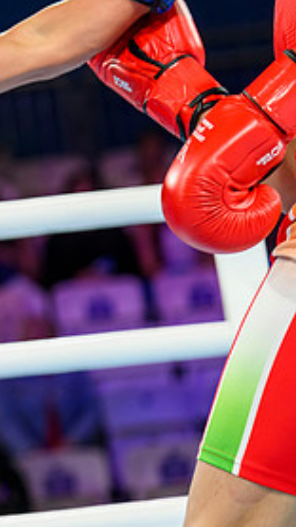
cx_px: -355
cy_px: 126
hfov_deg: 4.9
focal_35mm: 244
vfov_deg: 8.8
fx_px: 3411
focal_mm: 94
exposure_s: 1/1600
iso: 2000
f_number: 3.2
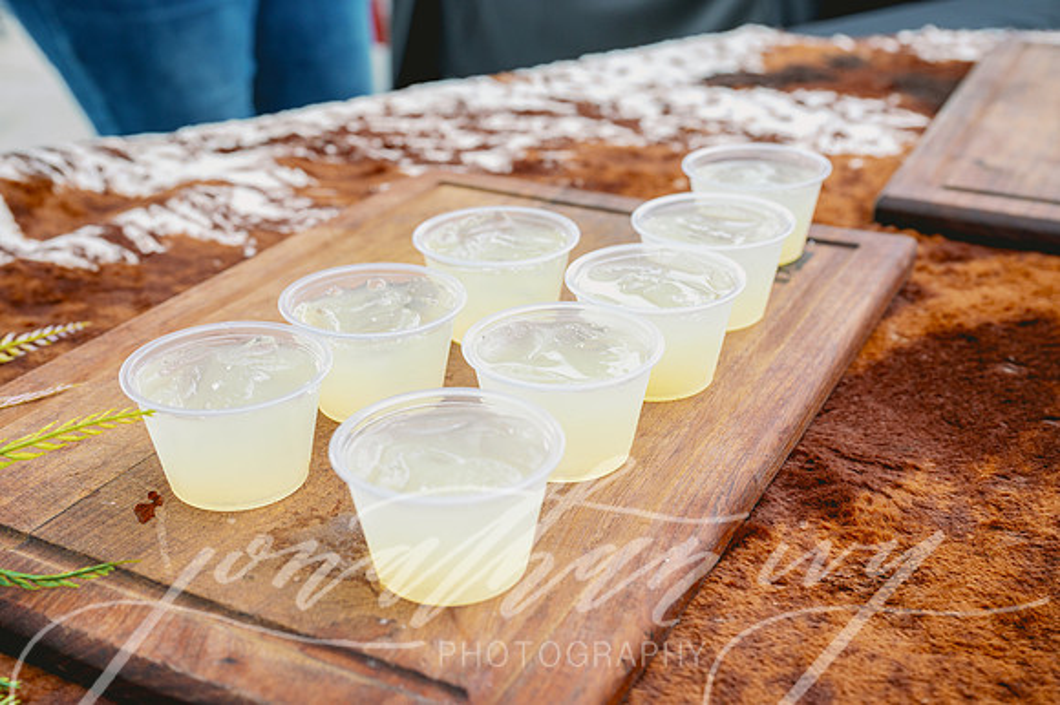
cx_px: 530
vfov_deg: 30.5
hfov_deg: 44.5
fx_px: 1295
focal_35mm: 44
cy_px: 352
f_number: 5.6
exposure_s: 1/320
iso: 200
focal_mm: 44
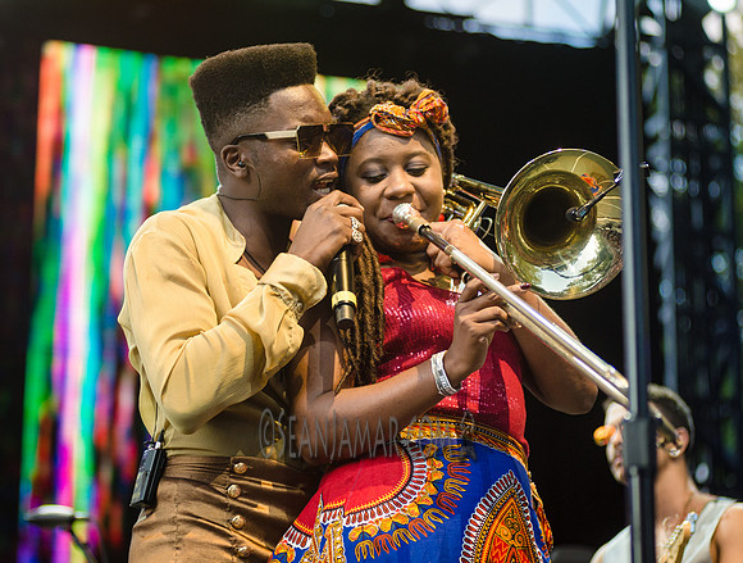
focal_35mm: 99
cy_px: 301
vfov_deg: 15.0
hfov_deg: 19.7
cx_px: 263
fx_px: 2134
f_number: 3.2
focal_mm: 80
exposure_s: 1/800
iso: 640
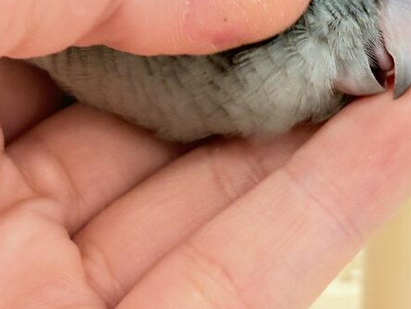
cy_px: -54
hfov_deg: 14.1
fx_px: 1651
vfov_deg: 10.5
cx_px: 318
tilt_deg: -12.2
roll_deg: -0.8
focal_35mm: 139
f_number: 1.6
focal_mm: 5.96
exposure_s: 1/50
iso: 50
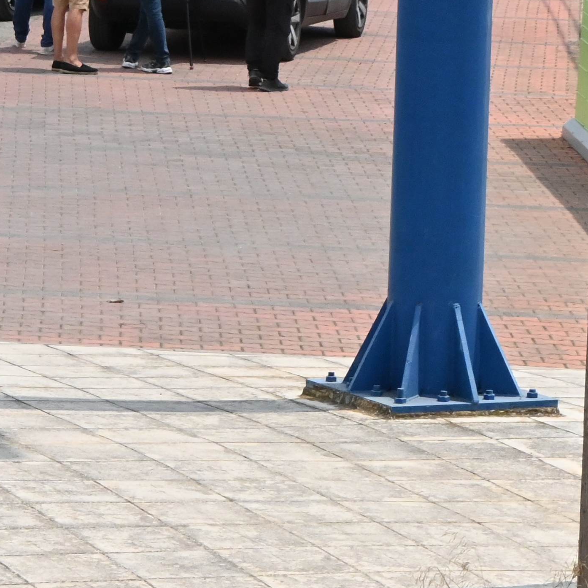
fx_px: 4305
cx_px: 159
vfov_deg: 7.7
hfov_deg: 7.8
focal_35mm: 224
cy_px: -119
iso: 1000
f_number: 14
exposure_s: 1/1250
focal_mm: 44
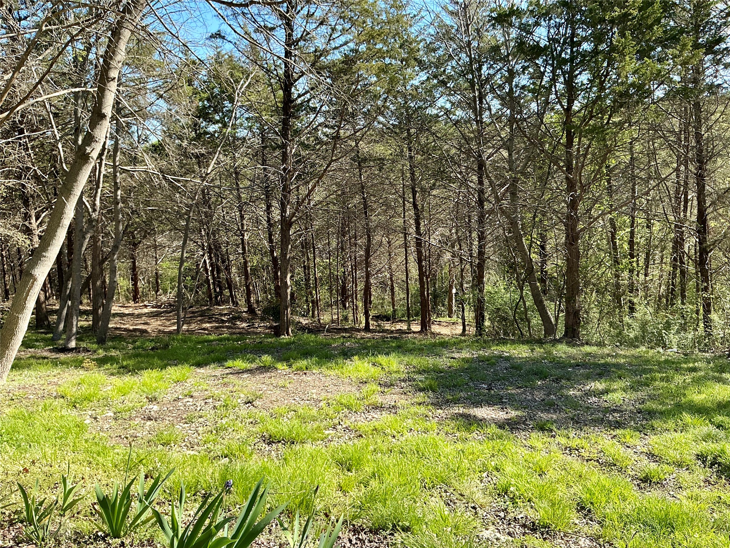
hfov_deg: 63.4
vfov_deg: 49.7
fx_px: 590
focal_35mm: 28
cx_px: 365
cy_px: 274
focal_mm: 3
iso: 25
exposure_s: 1/469
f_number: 1.8
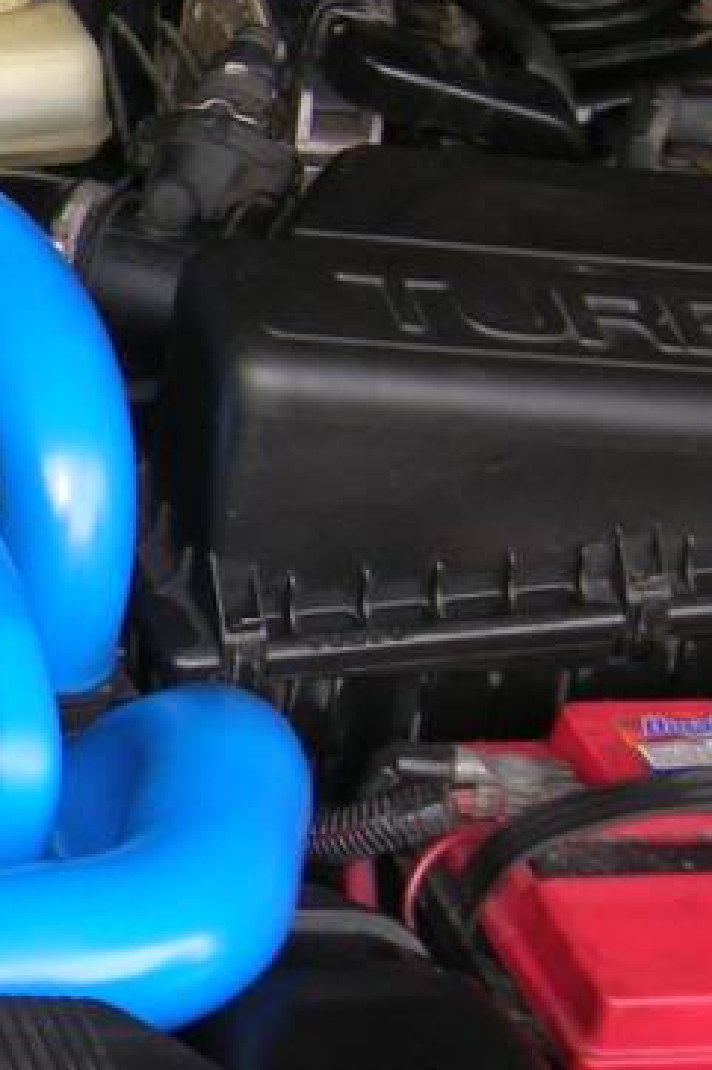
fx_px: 2969
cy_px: 568
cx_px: -768
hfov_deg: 12.0
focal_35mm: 100
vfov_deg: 20.4
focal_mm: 5.7
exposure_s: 1/30
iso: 50
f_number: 2.9
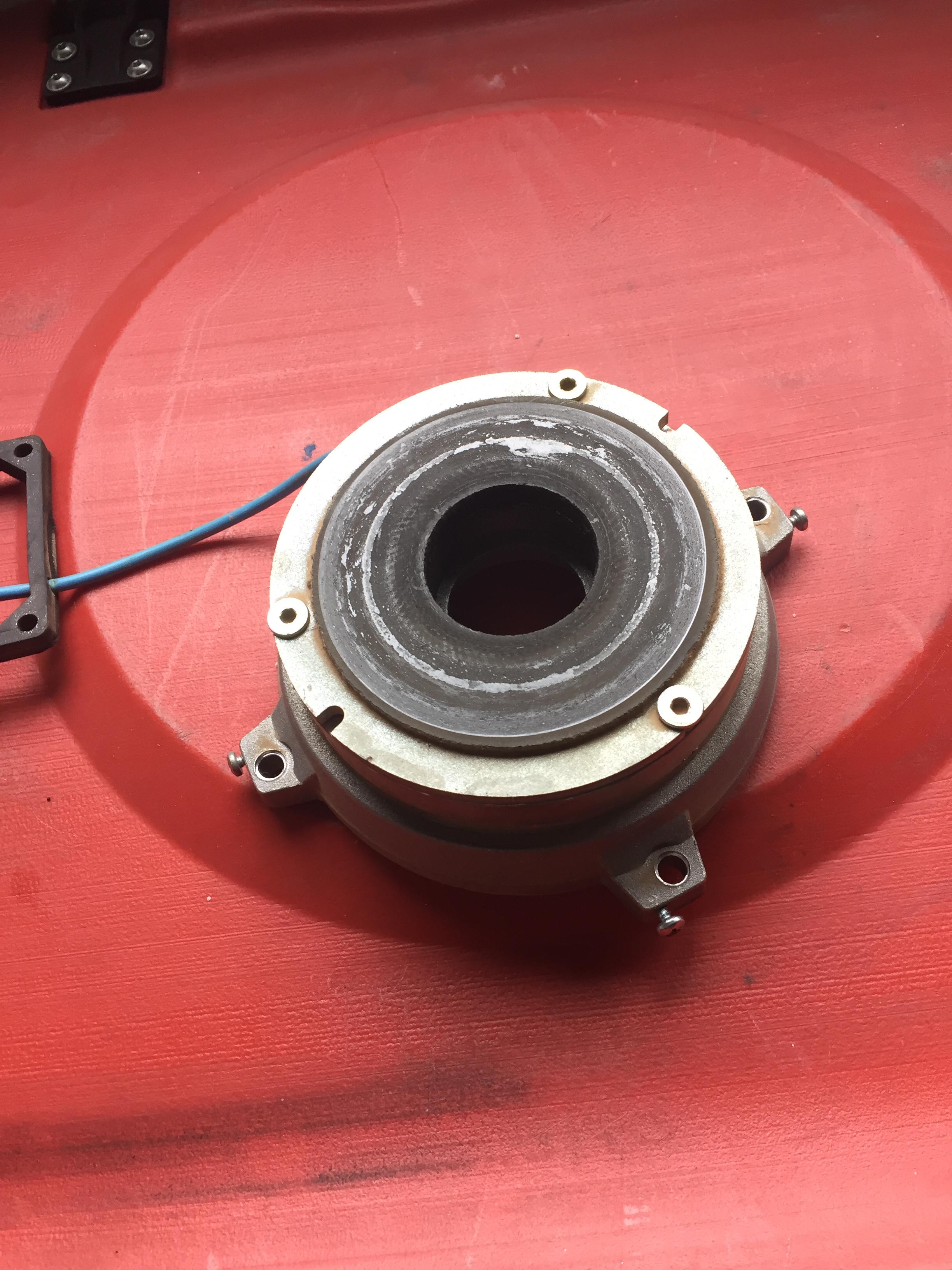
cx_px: 476
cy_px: 635
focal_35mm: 29
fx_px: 1063
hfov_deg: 48.2
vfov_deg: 61.7
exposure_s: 1/33
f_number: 2.2
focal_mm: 4.15
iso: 32
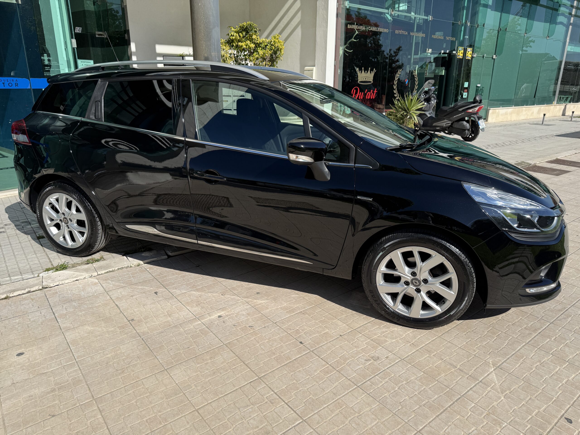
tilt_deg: -17.9
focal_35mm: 24
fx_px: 402
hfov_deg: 71.6
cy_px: 218
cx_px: 290
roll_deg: -0.6
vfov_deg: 56.8
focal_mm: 6.76
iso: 80
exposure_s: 1/4975
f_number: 1.78
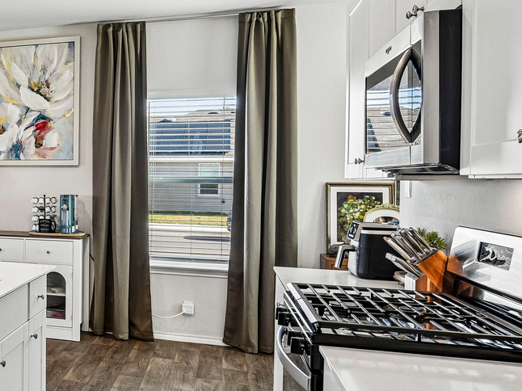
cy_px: 185
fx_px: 618
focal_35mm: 41
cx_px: -27
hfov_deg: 39.1
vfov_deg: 35.1
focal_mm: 17
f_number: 8
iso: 800
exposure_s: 1/15
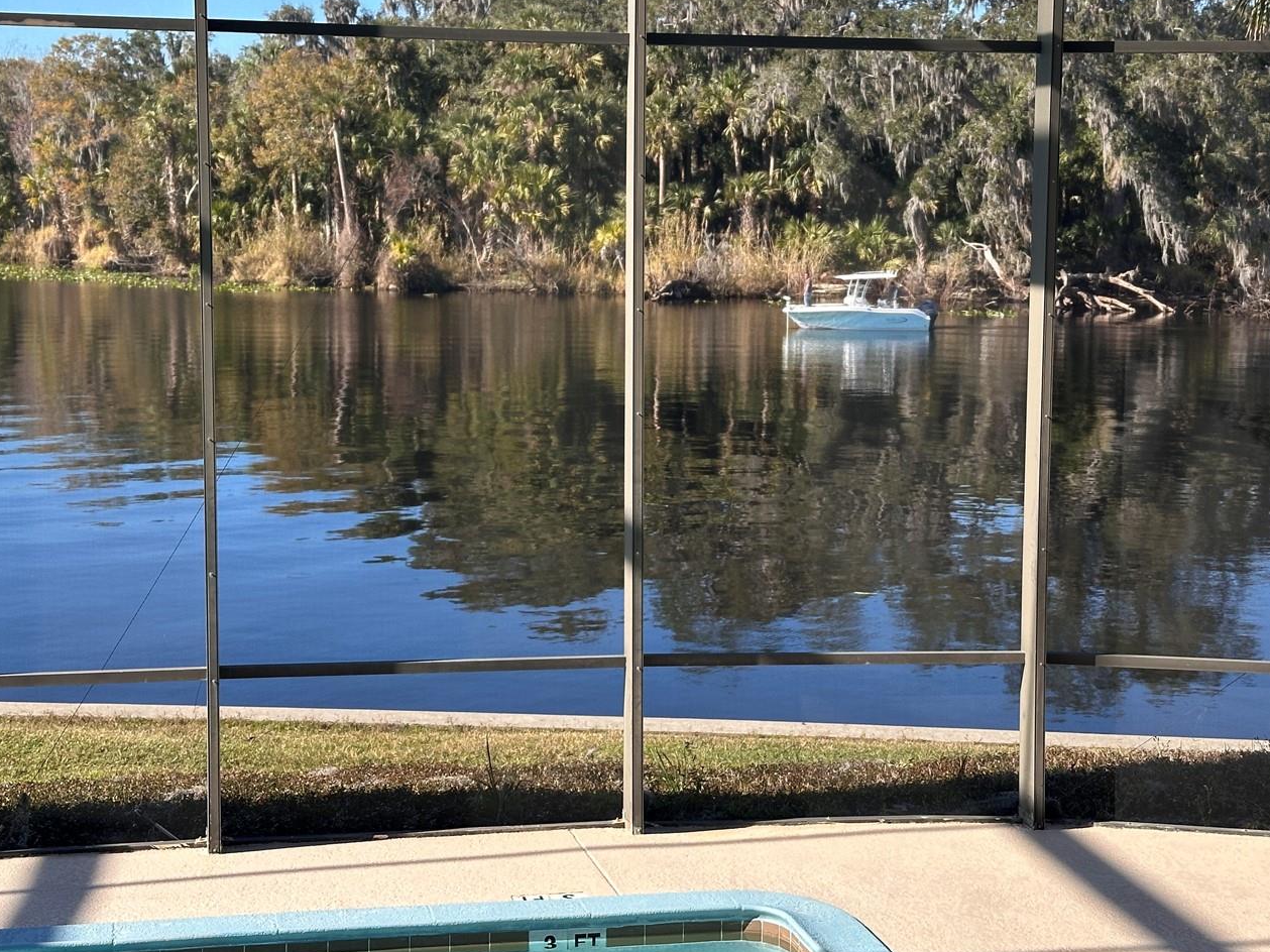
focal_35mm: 61
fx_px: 2238
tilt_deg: -5.5
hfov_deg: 31.7
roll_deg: -1.2
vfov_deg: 24.0
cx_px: 607
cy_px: 416
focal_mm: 6.86
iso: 64
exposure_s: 1/953
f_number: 1.78
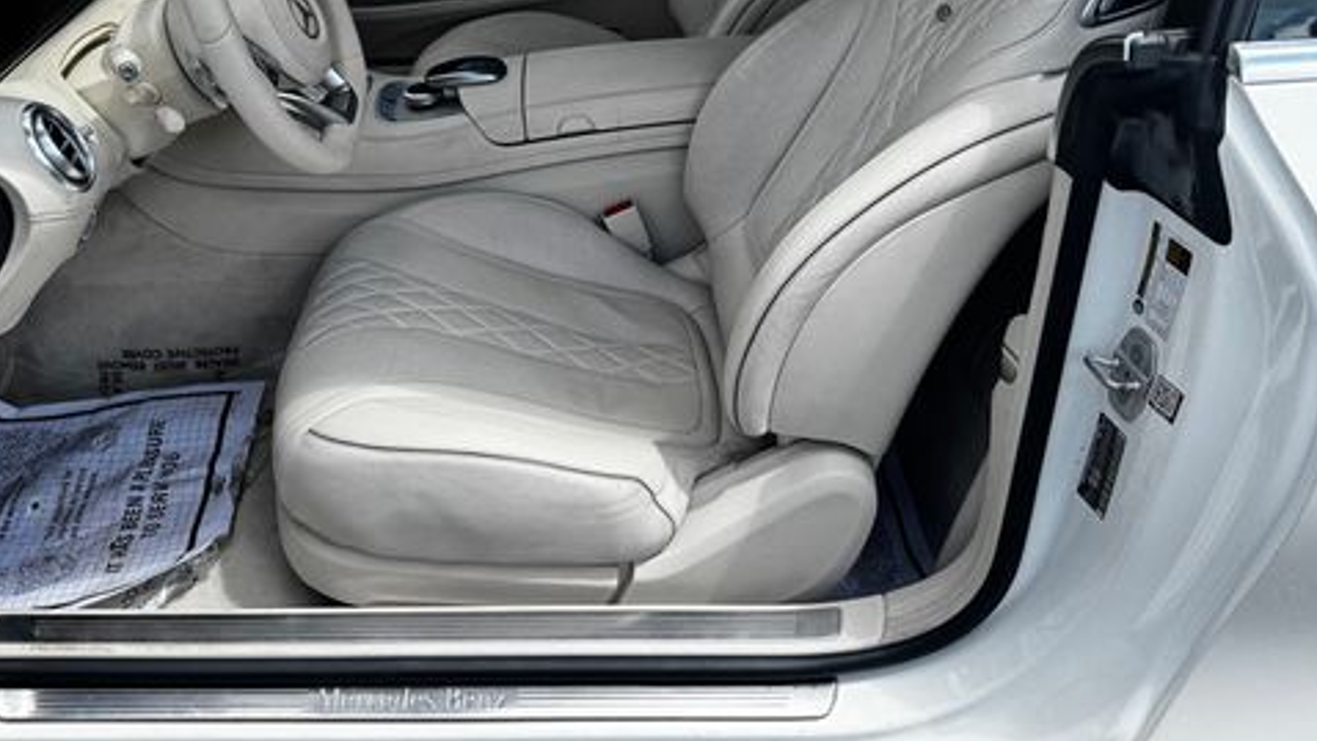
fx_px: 1222
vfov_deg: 33.0
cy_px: 171
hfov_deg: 56.3
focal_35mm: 35
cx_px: 551
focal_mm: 6.76
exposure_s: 1/1311
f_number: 1.78
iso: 80
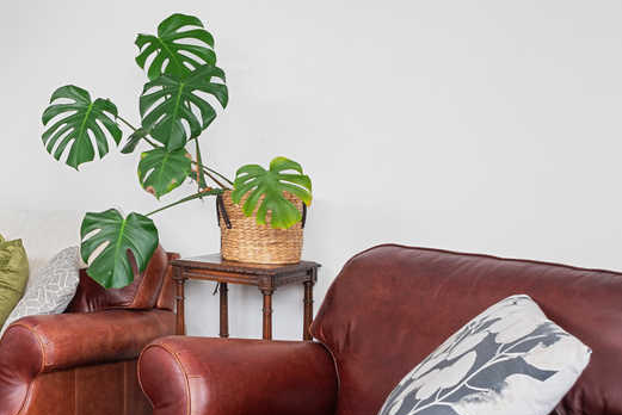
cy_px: 179
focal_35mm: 43
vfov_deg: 31.2
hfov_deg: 34.6
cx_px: -153
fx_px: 743
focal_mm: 14
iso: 125
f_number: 8
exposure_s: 1/15
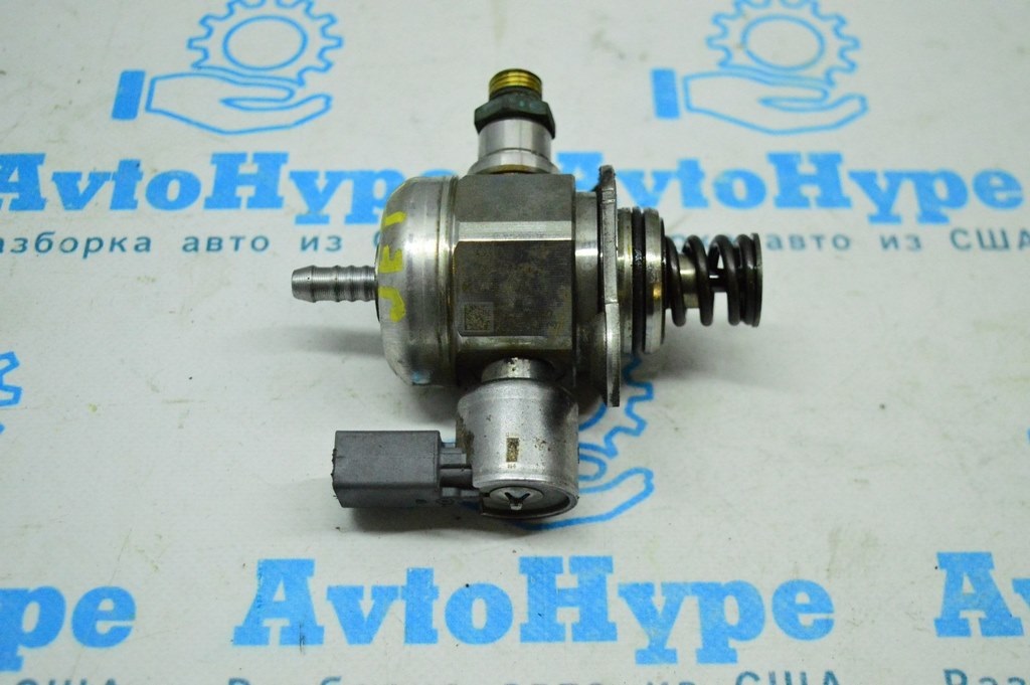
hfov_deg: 37.9
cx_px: 515
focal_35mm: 52
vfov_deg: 25.7
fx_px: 1501
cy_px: 342
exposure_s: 1/800
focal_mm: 35
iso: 6400
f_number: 4.5
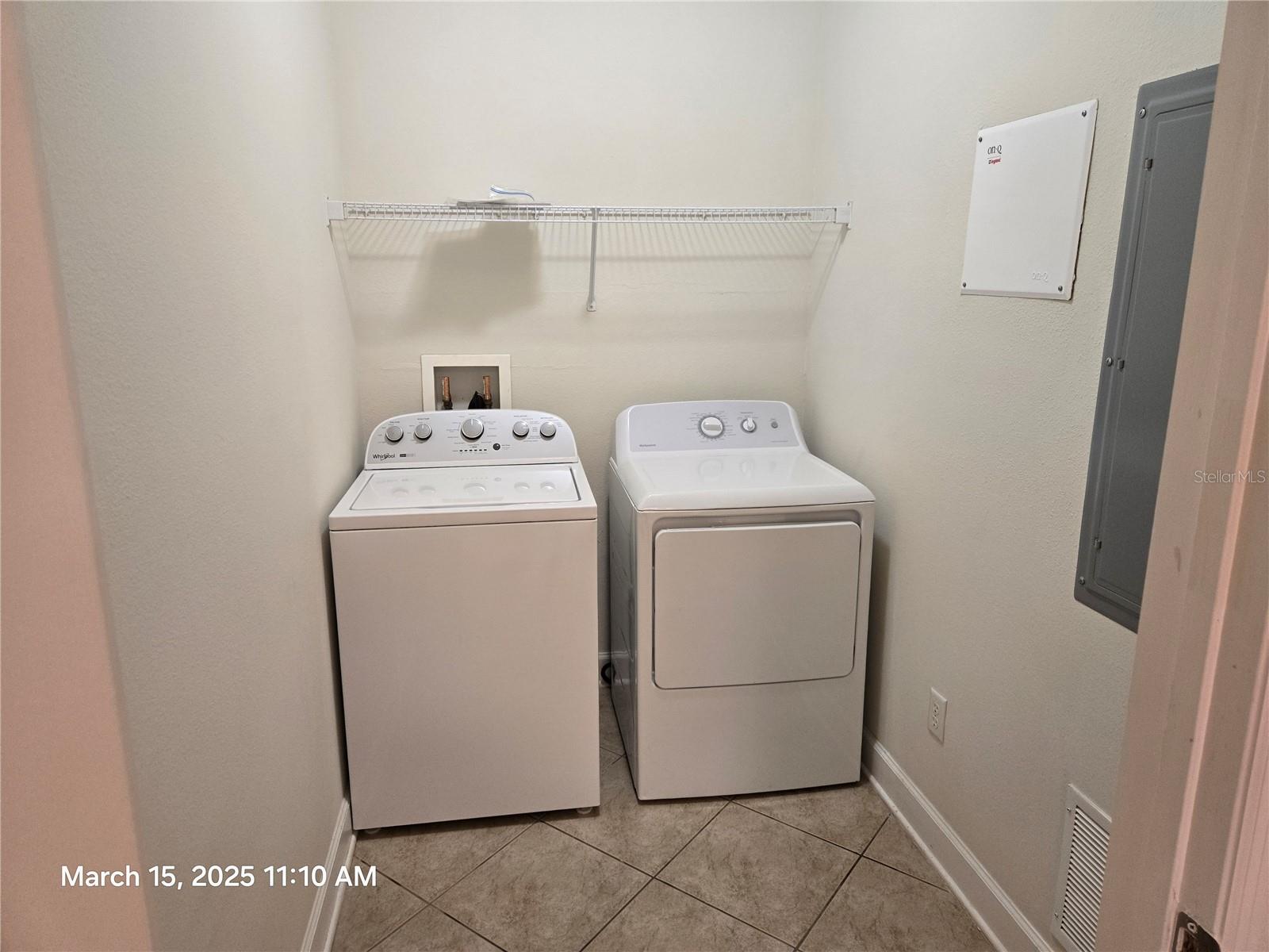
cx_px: 634
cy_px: 476
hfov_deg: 73.9
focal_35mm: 23
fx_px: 843
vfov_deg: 58.9
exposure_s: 1/120
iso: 250
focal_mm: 5.4
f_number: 1.8
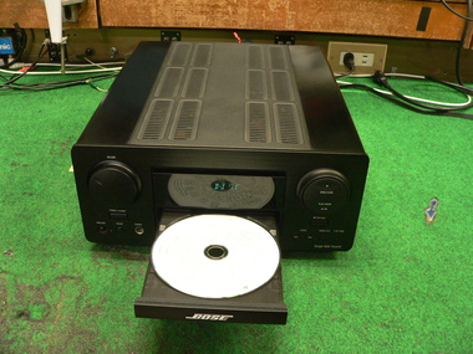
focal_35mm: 36
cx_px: 236
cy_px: 177
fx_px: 492
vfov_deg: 39.7
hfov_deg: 51.4
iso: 200
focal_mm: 6
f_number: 2.8
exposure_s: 1/10
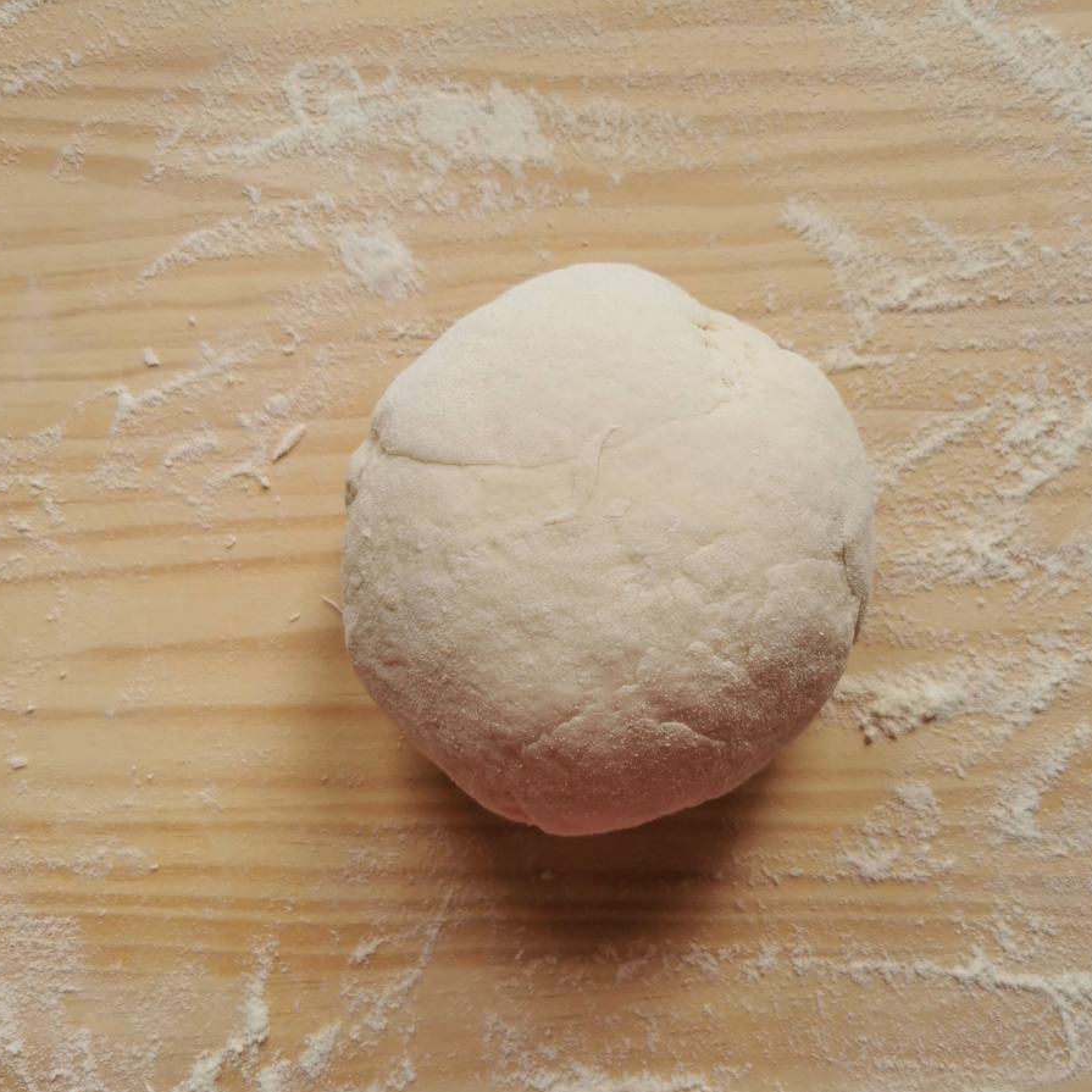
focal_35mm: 32
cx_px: 583
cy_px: 547
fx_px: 1142
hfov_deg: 51.1
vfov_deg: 51.1
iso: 50
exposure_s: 1/258
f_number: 1.6
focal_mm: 5.56
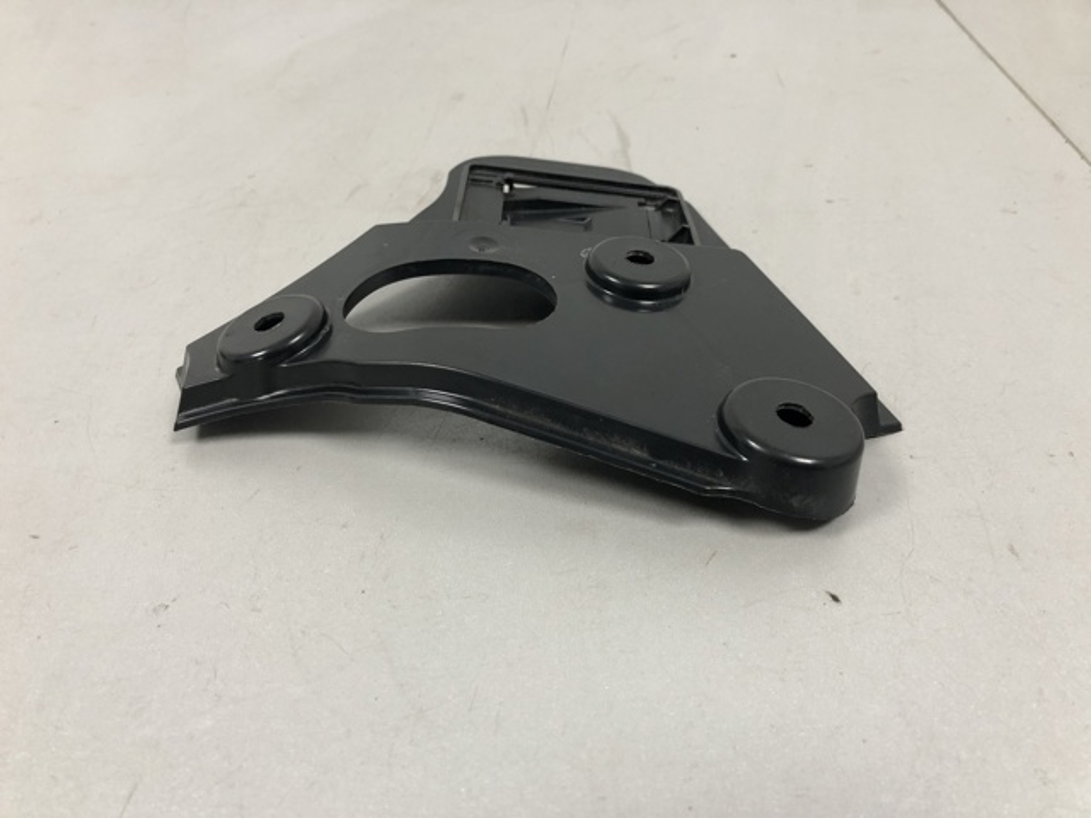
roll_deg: +3.0
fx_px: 882
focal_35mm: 28
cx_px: 546
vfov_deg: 49.7
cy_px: 409
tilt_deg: -39.1
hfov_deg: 63.4
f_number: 1.8
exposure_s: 1/33
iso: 40
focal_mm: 4
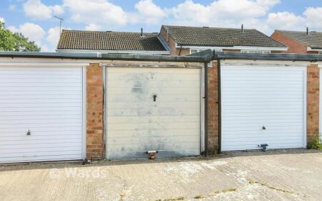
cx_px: 159
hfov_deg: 97.8
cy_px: 95
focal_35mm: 16
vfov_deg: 71.2
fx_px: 140
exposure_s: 1/200
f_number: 8
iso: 160
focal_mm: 10
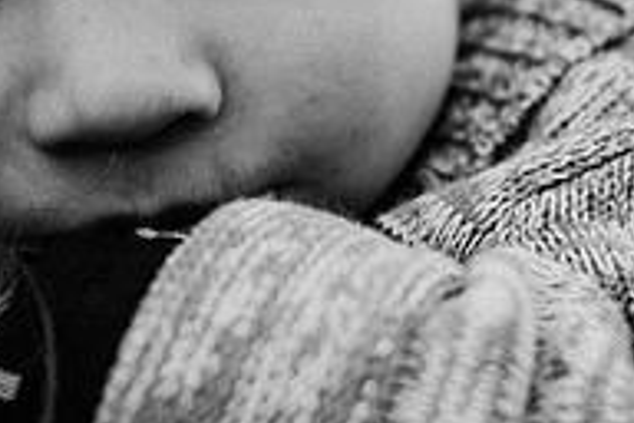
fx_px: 2659
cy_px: -91
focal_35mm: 151
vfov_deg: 9.0
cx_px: 221
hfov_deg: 13.6
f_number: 2.8
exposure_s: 1/1000
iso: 500
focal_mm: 50
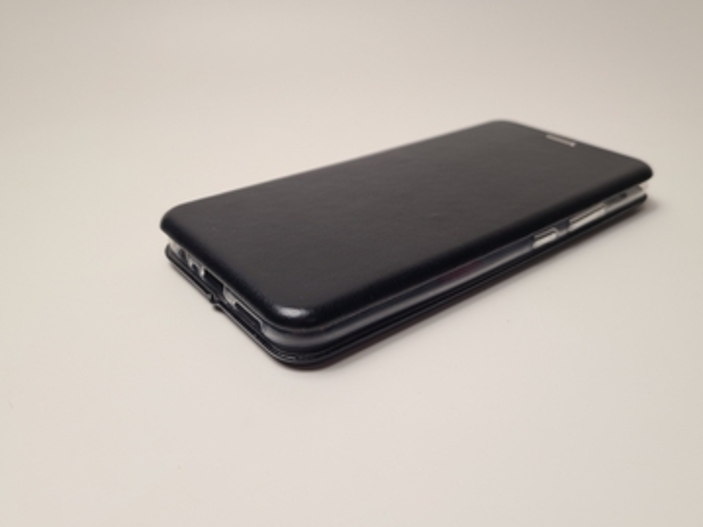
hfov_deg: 61.6
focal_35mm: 29
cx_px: 376
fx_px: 589
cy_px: 257
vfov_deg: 48.2
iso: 40
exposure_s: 1/50
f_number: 1.8
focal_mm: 5.4
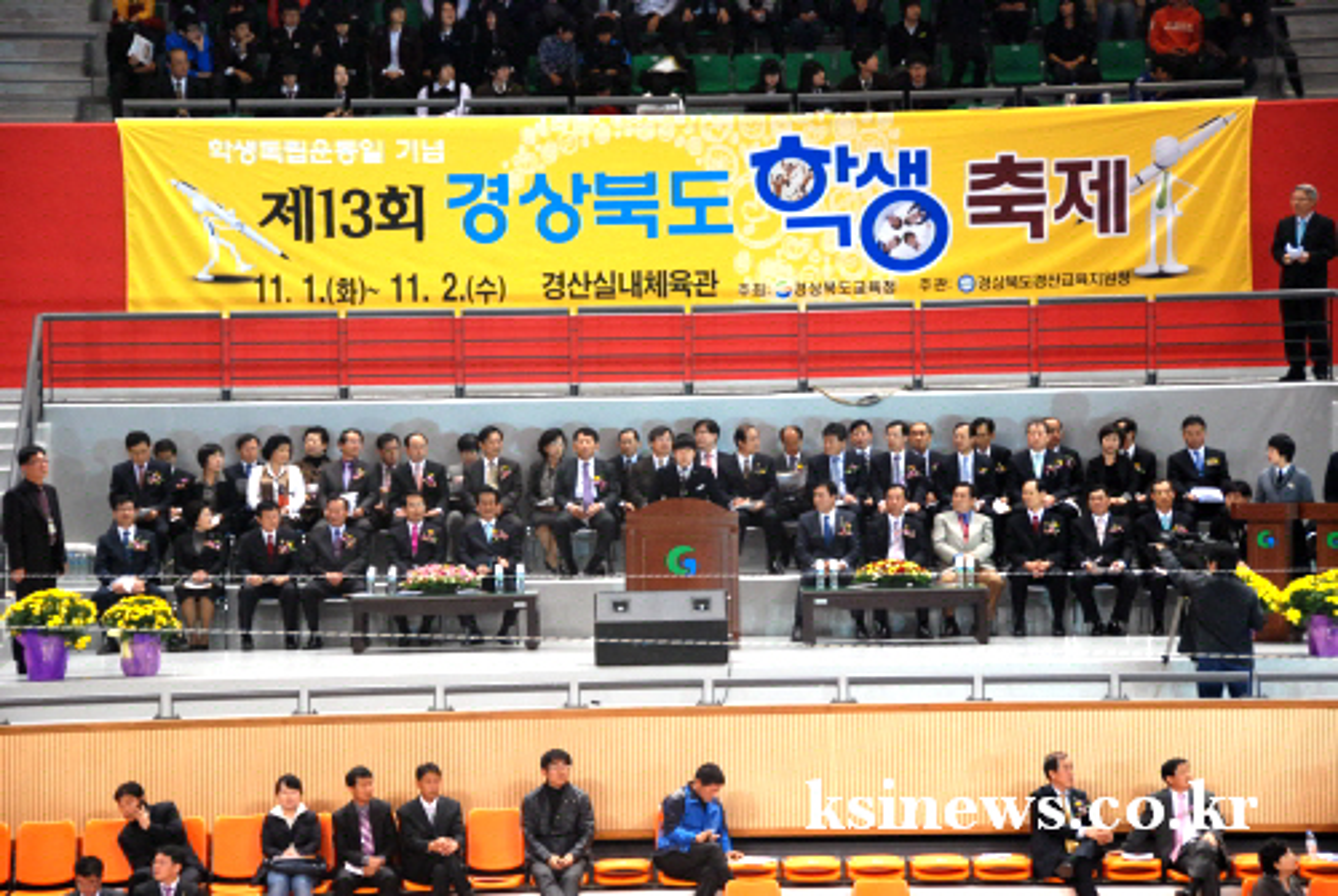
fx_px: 5025
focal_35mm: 135
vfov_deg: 10.2
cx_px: 669
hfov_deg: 15.2
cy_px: 448
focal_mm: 90
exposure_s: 1/60
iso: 800
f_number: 5.3
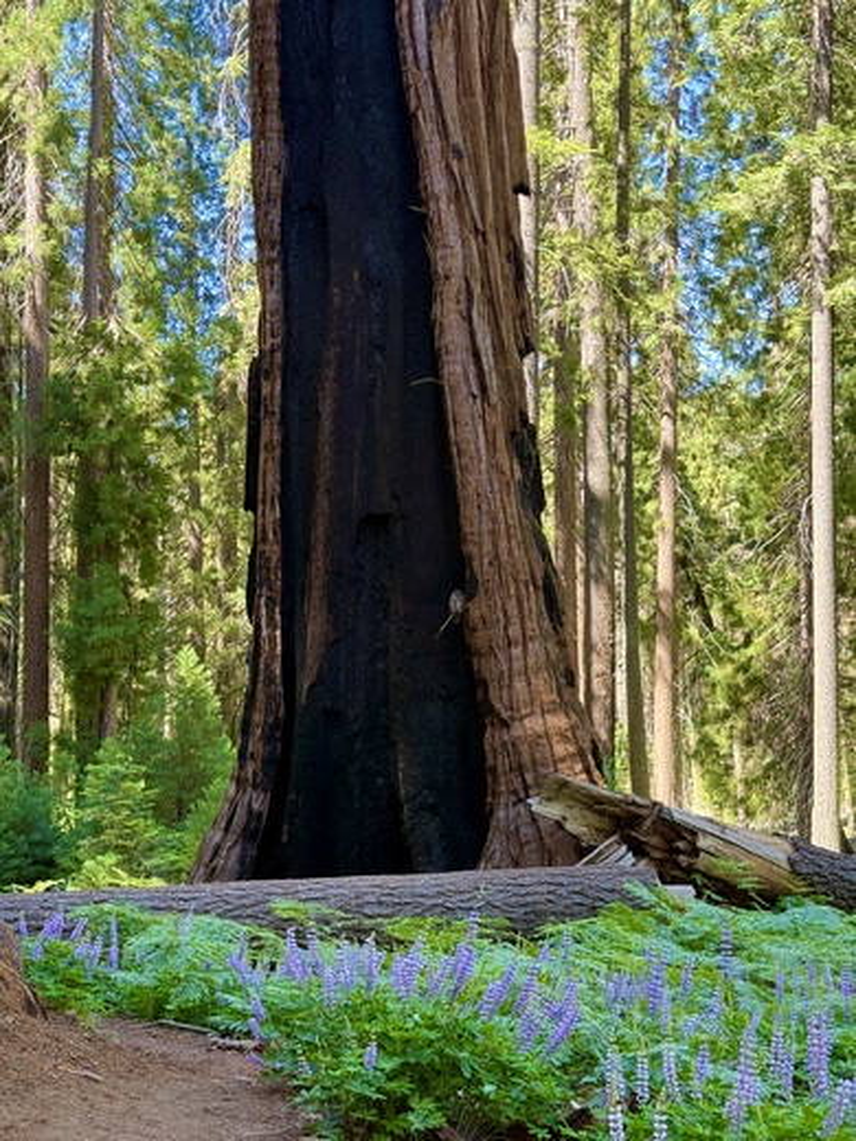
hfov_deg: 30.3
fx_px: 1583
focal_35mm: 48
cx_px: 428
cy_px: 570
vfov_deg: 39.7
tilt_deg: +2.7
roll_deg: -0.8
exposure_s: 1/121
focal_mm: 6.76
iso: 64
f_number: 1.78
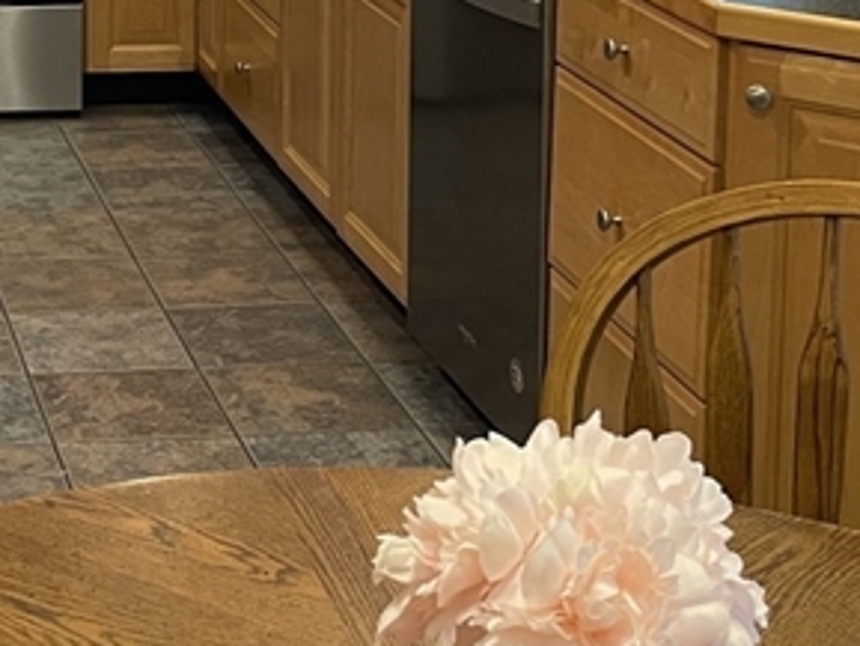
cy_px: -271
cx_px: -65
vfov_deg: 15.1
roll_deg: -0.3
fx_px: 2287
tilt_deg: -5.7
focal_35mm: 92
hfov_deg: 20.4
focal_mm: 4.2
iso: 160
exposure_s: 1/60
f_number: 1.6
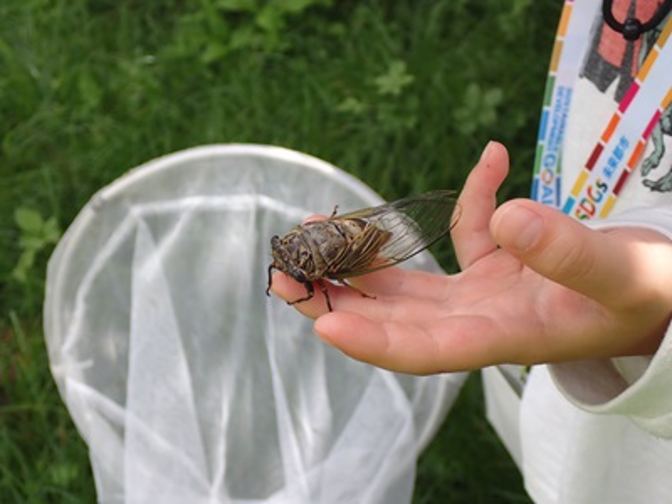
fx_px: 971
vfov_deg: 29.1
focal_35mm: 50
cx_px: 336
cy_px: 252
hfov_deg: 38.2
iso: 100
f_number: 3.2
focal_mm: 9.01
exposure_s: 1/250
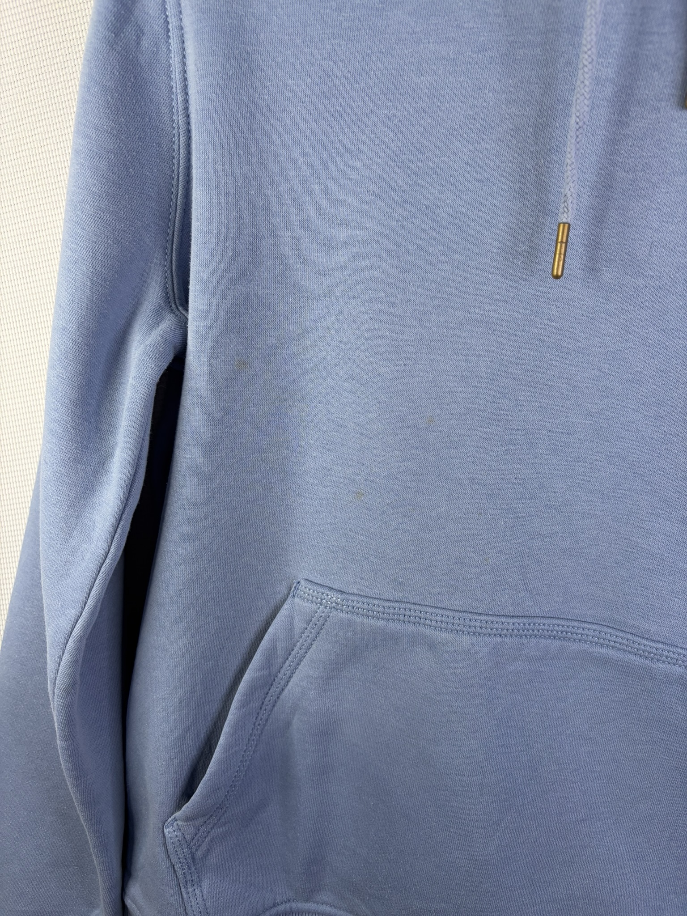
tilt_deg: -20.3
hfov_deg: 53.1
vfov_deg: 67.3
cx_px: 344
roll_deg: -2.3
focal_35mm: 26
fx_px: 688
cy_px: 458
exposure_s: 1/91
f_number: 1.6
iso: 125
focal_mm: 5.96
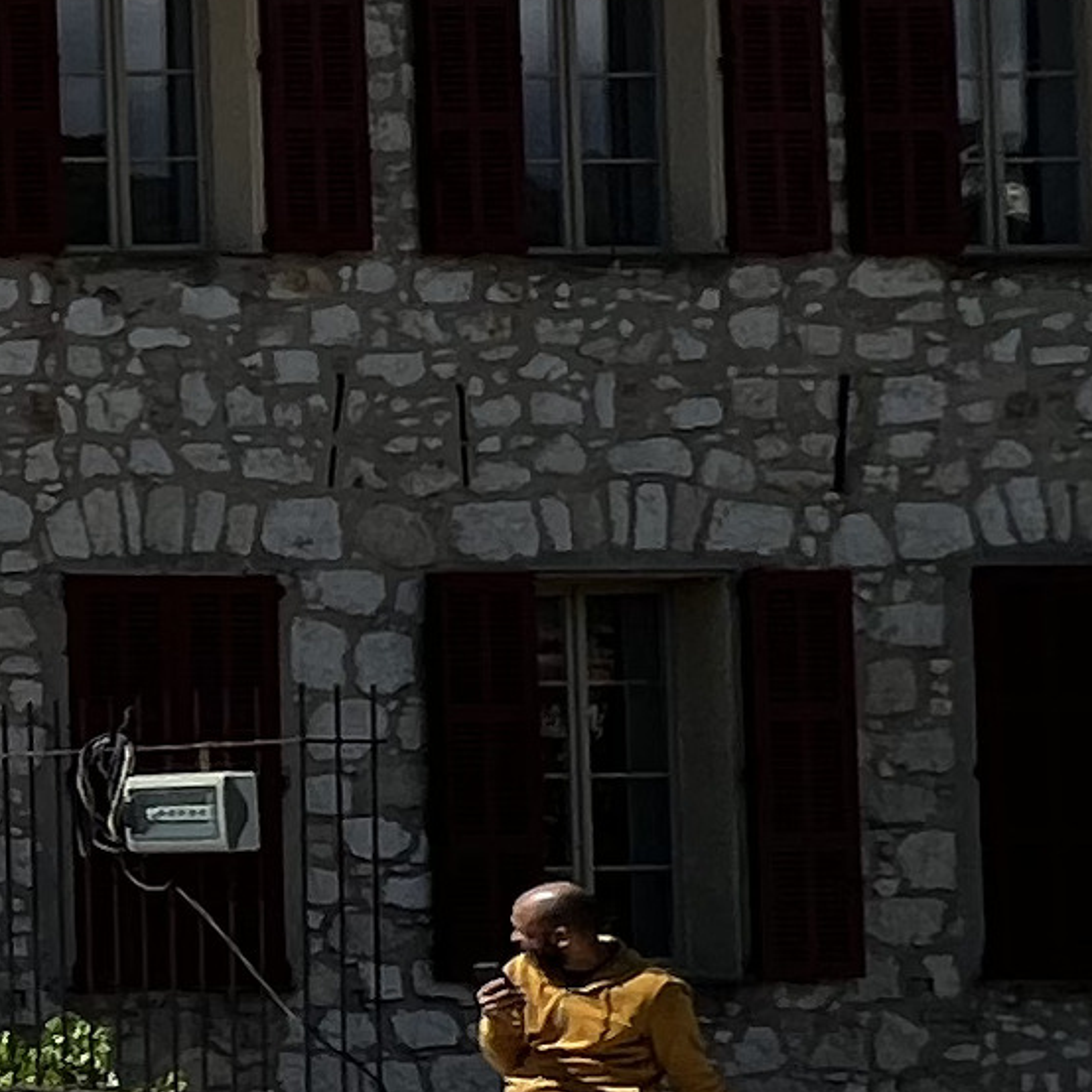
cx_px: -2202
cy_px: 798
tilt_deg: +1.4
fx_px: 2962
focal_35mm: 83
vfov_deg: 20.7
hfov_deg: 11.4
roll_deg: +0.6
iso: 32
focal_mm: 1.57
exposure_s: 1/1815
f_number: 1.8
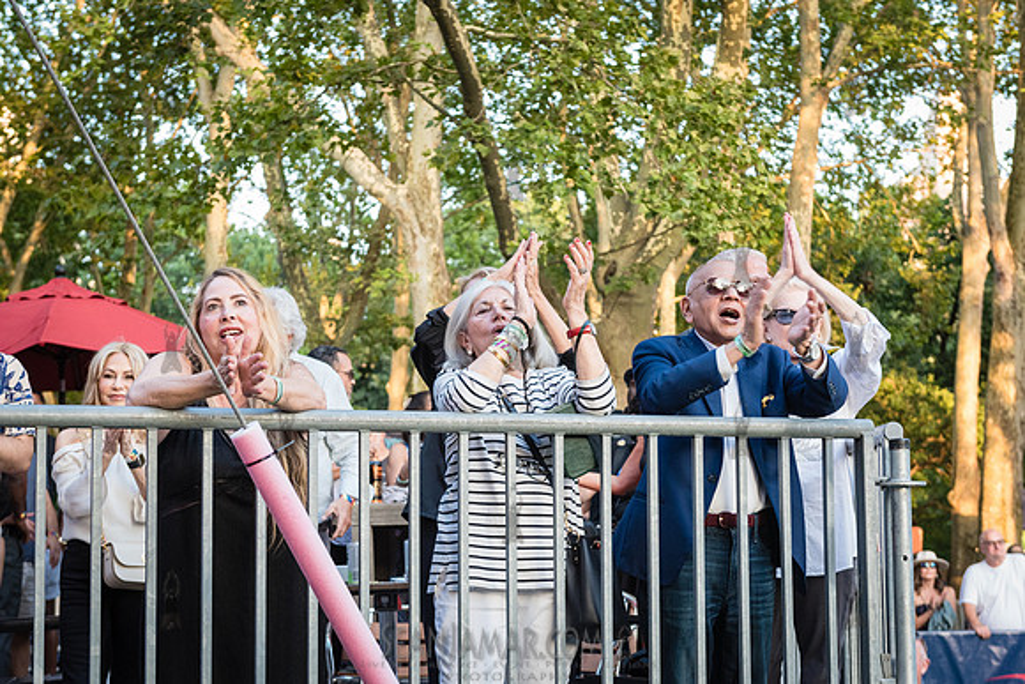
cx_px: 502
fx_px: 1892
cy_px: 373
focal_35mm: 66
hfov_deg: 30.3
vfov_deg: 20.5
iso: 2000
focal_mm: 56
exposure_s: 1/200
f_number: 4.5
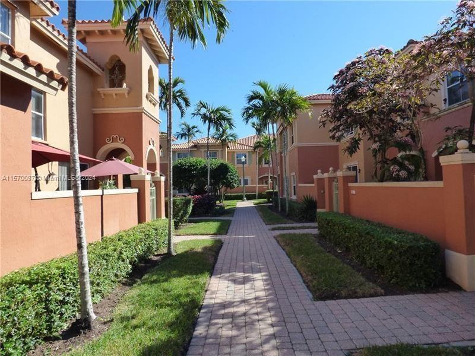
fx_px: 274
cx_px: 238
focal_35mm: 20
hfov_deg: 81.7
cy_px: 178
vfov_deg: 66.0
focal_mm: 3.58
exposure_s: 1/640
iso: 200
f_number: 4
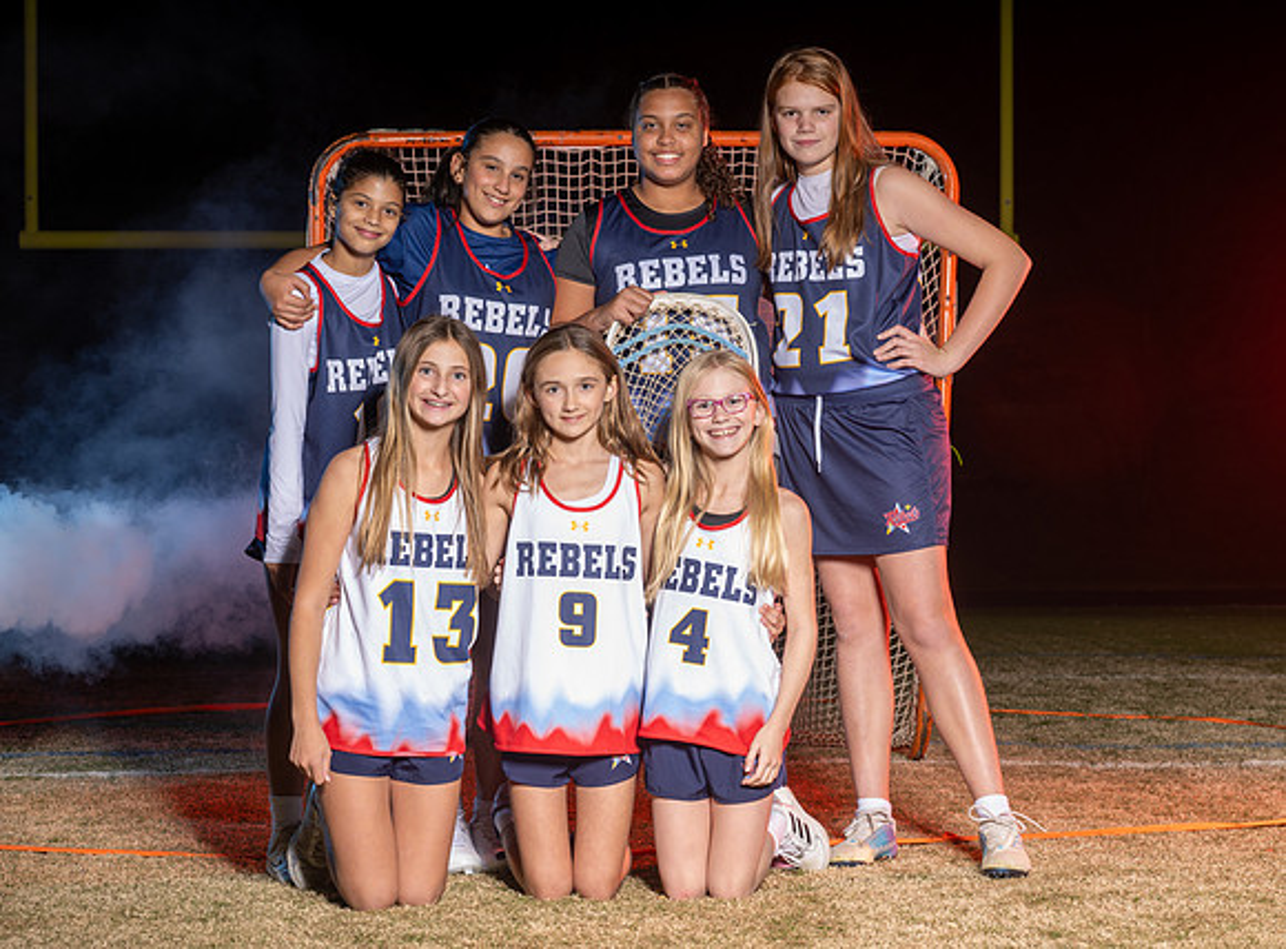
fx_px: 2977
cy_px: 458
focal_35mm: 81
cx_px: 700
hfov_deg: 24.4
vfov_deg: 18.1
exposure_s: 1/200
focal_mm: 70
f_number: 7.1
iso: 64
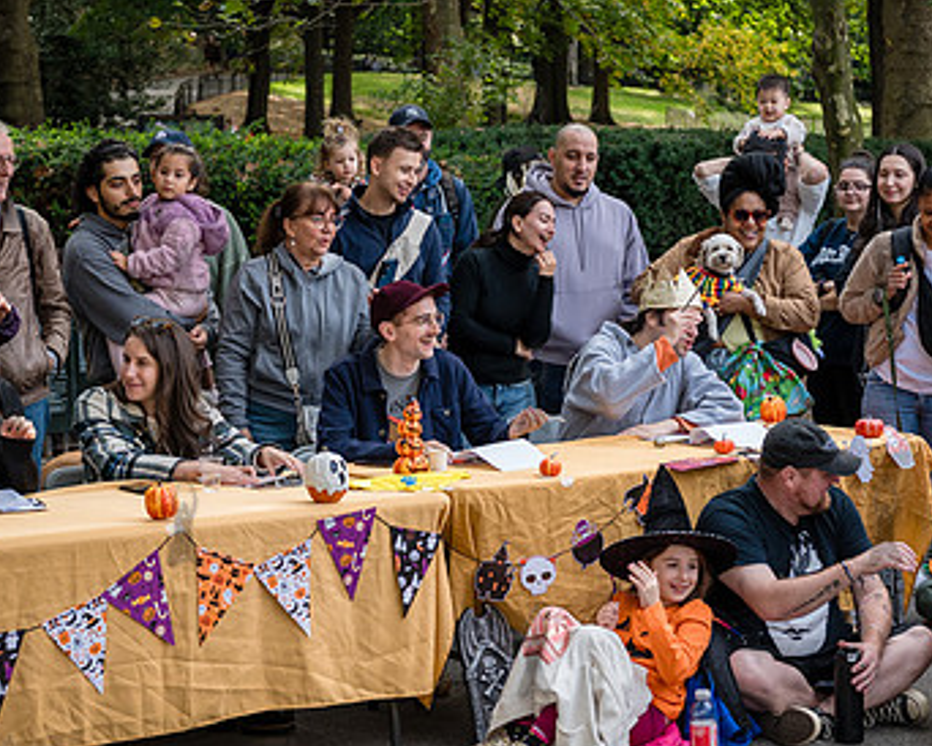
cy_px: 387
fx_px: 2456
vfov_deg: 17.3
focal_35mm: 89
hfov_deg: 21.5
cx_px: 531
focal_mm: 56
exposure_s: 1/1000
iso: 1000
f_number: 4
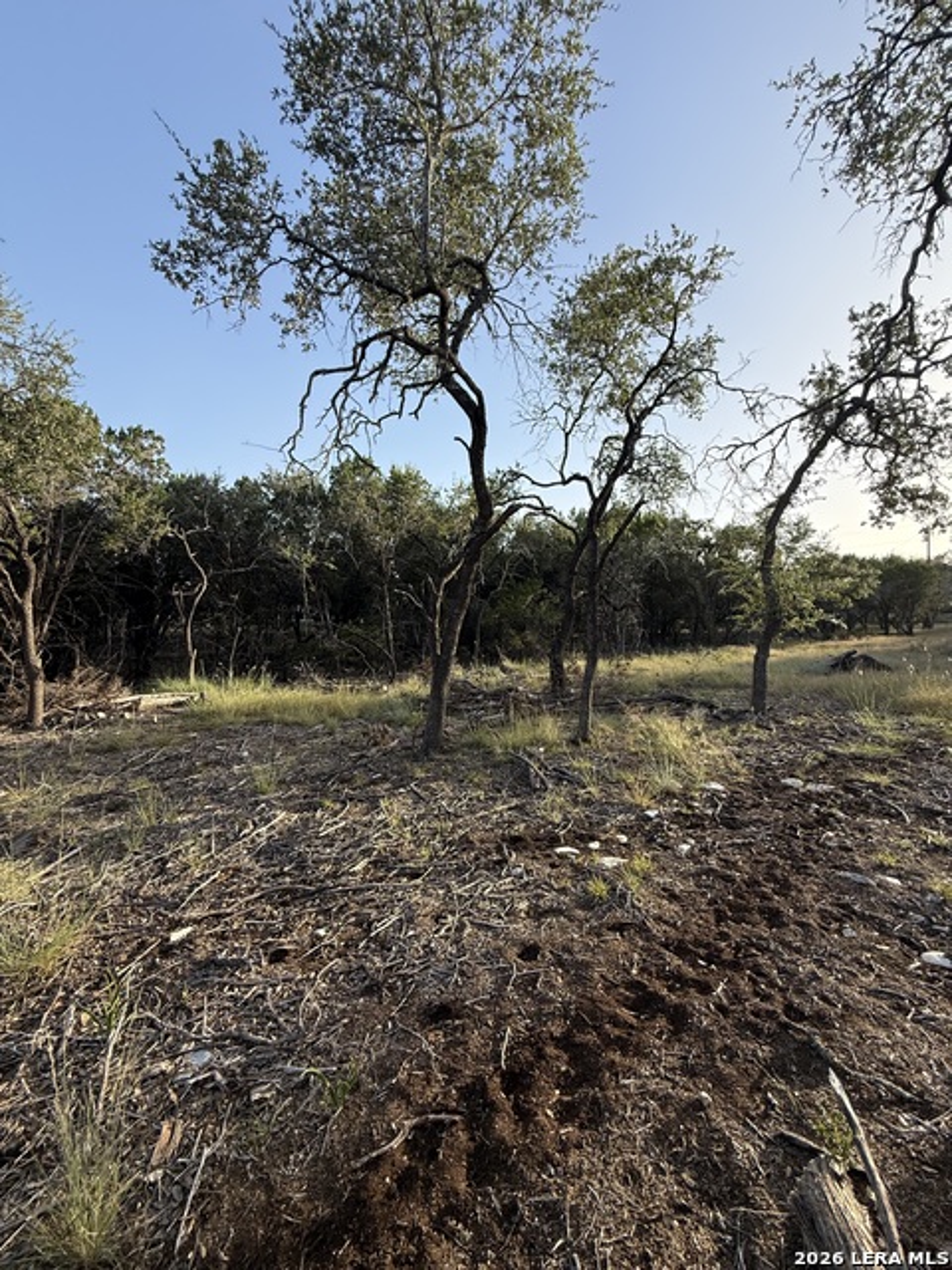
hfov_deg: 85.7
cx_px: 476
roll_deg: -1.8
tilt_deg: -0.7
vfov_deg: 102.1
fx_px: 513
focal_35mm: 14
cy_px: 635
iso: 64
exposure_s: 1/574
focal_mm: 2.22
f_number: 2.2
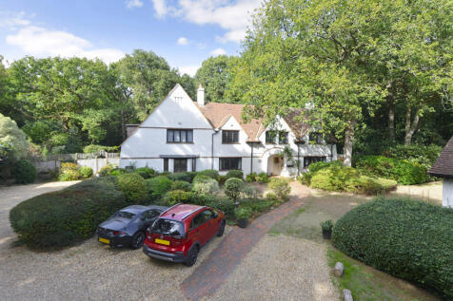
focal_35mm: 18
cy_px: 150
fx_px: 226
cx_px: 226
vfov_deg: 67.3
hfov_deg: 90.0
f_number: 10
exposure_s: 1/160
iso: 400
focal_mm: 18
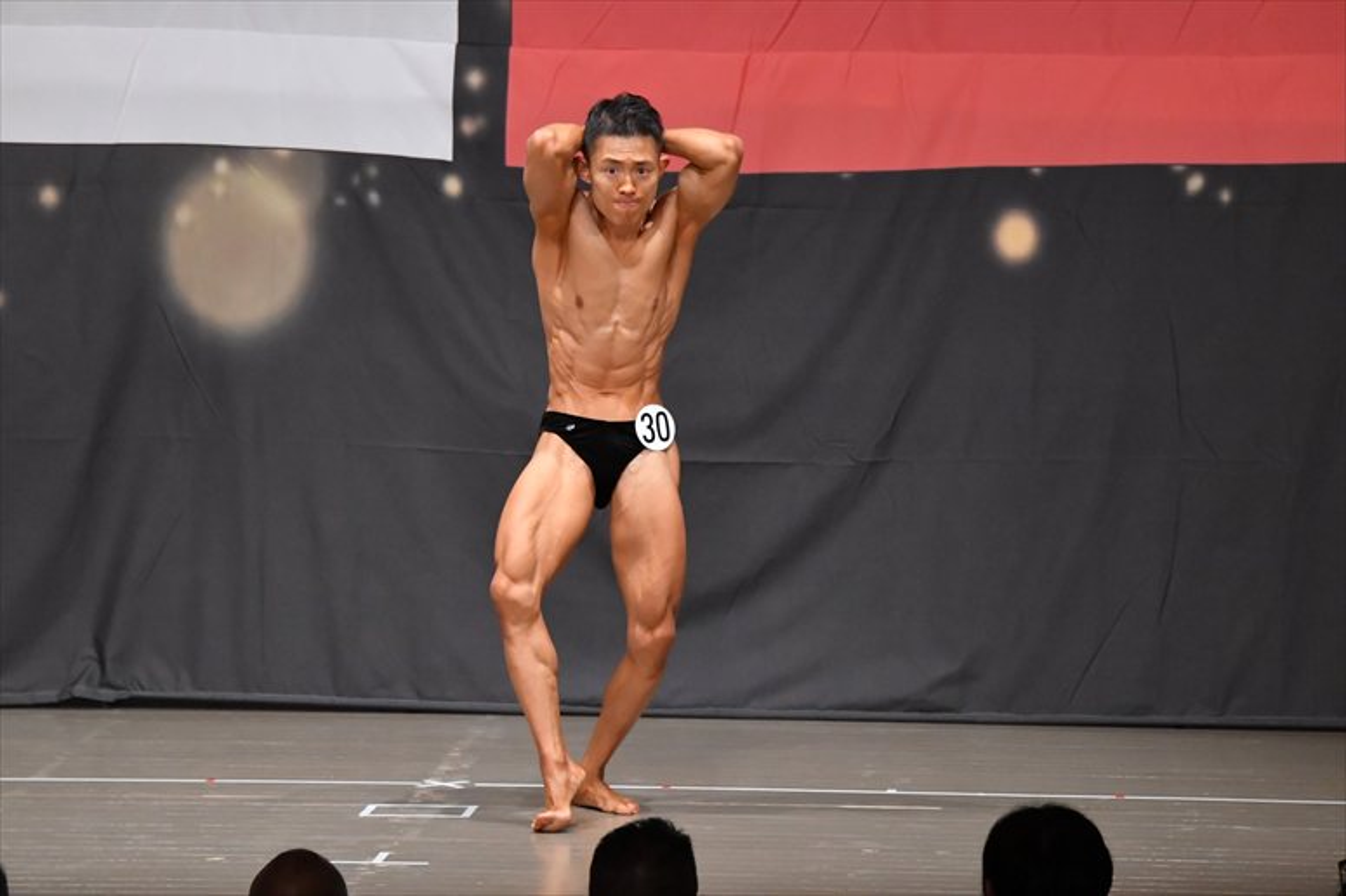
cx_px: 673
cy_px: 448
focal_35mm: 225
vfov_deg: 6.1
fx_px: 8409
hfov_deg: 9.2
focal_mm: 150
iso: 6400
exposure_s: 1/400
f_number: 5.6
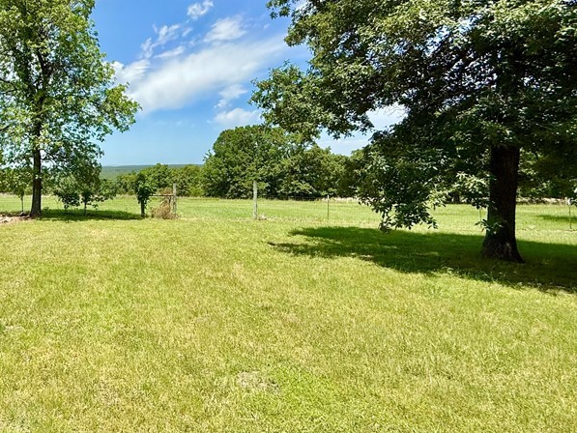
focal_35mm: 24
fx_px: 400
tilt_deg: -1.4
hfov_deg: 63.4
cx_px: 92
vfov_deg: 56.3
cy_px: 167
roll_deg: +0.9
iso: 50
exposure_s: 1/2237
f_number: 2.2
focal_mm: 2.22
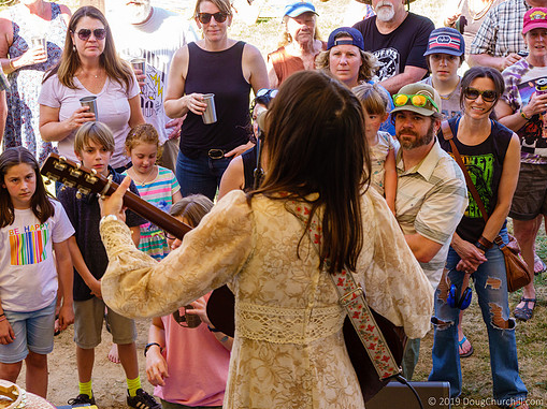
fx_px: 1611
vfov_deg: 14.5
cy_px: 206
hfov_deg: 19.3
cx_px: 243
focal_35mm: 102
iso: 200
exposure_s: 1/100
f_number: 4.5
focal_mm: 33.98
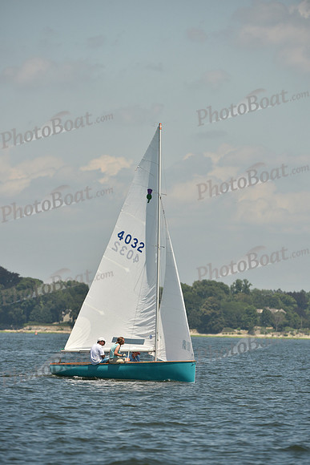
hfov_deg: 4.0
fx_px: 4389
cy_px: 232
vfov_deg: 6.1
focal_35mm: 340
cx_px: 155
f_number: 7.1
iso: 250
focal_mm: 340
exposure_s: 1/1250
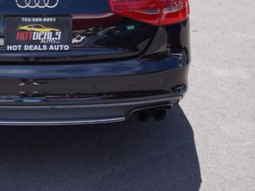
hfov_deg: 28.6
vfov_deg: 22.1
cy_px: 20
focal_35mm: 65
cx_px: 25
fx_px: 479
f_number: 6.3
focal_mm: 22
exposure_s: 1/200
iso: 100
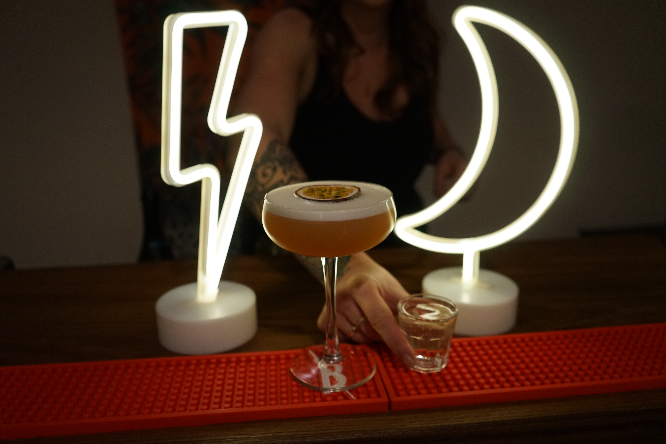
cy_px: 222
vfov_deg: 46.4
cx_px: 333
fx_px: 518
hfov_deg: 65.5
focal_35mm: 28
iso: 1600
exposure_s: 1/160
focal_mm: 28
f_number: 3.5
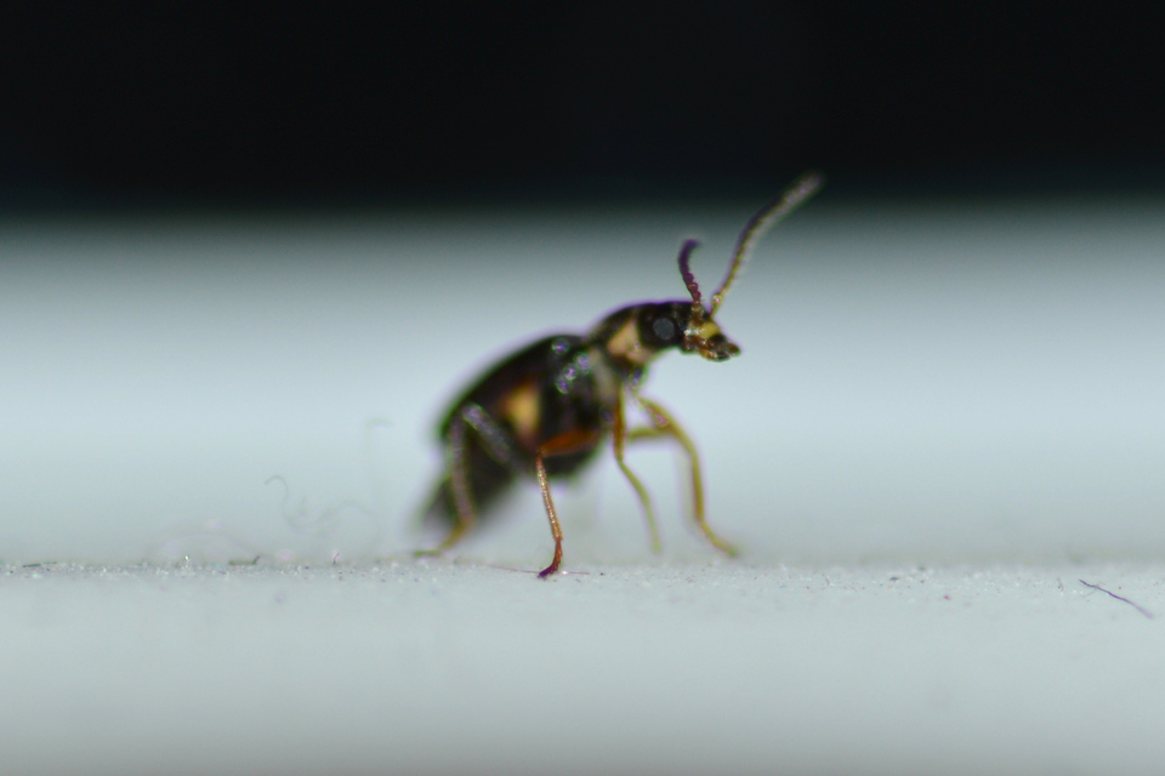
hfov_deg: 13.7
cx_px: 582
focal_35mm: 150
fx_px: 4854
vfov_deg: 9.1
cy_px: 388
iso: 100
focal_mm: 100
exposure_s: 1/200
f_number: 5.6
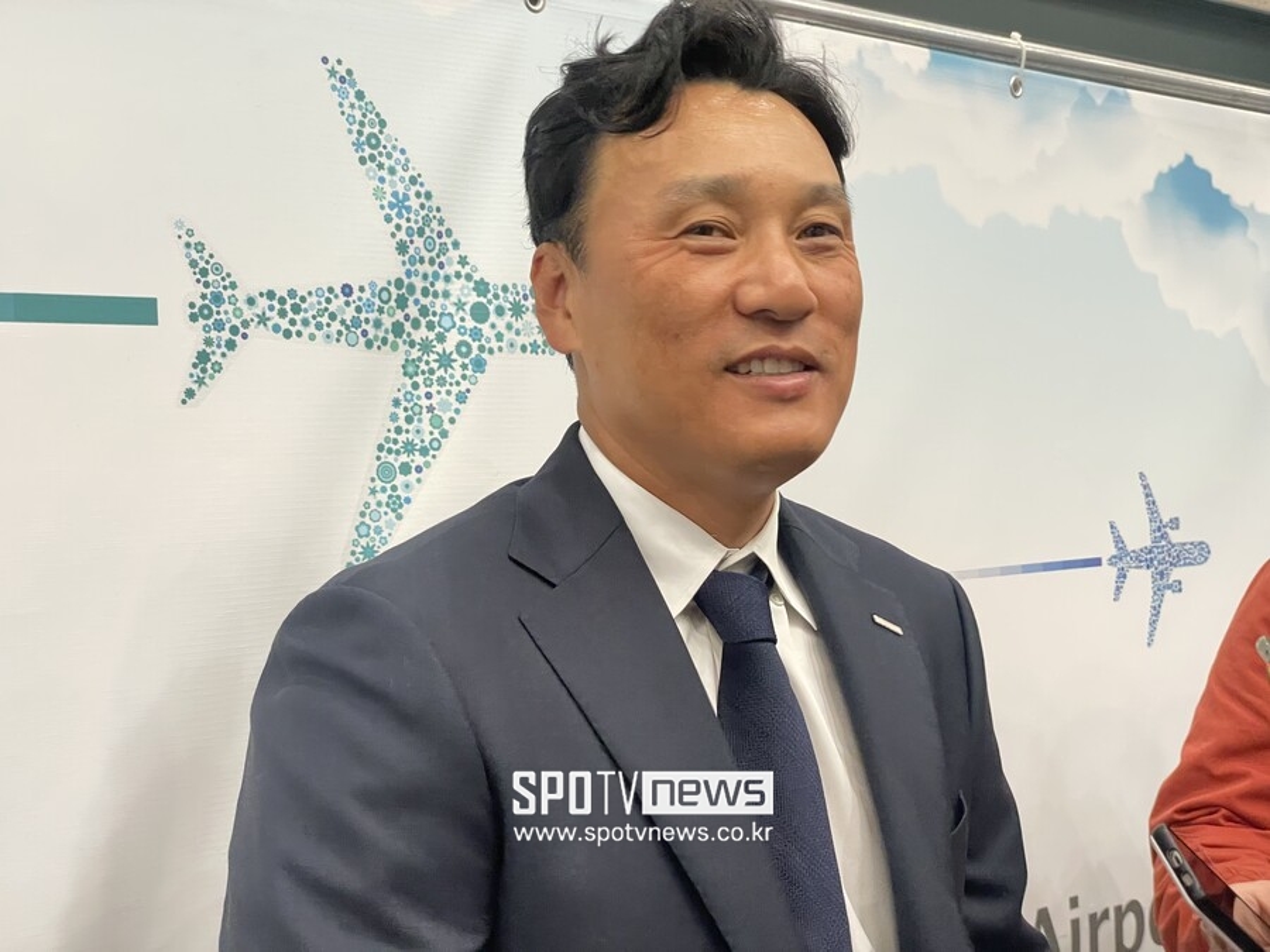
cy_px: 476
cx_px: 635
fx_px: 1908
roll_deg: +2.1
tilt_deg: -2.9
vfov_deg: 28.0
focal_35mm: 52
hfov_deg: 36.8
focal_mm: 6
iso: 320
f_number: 2
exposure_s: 1/60
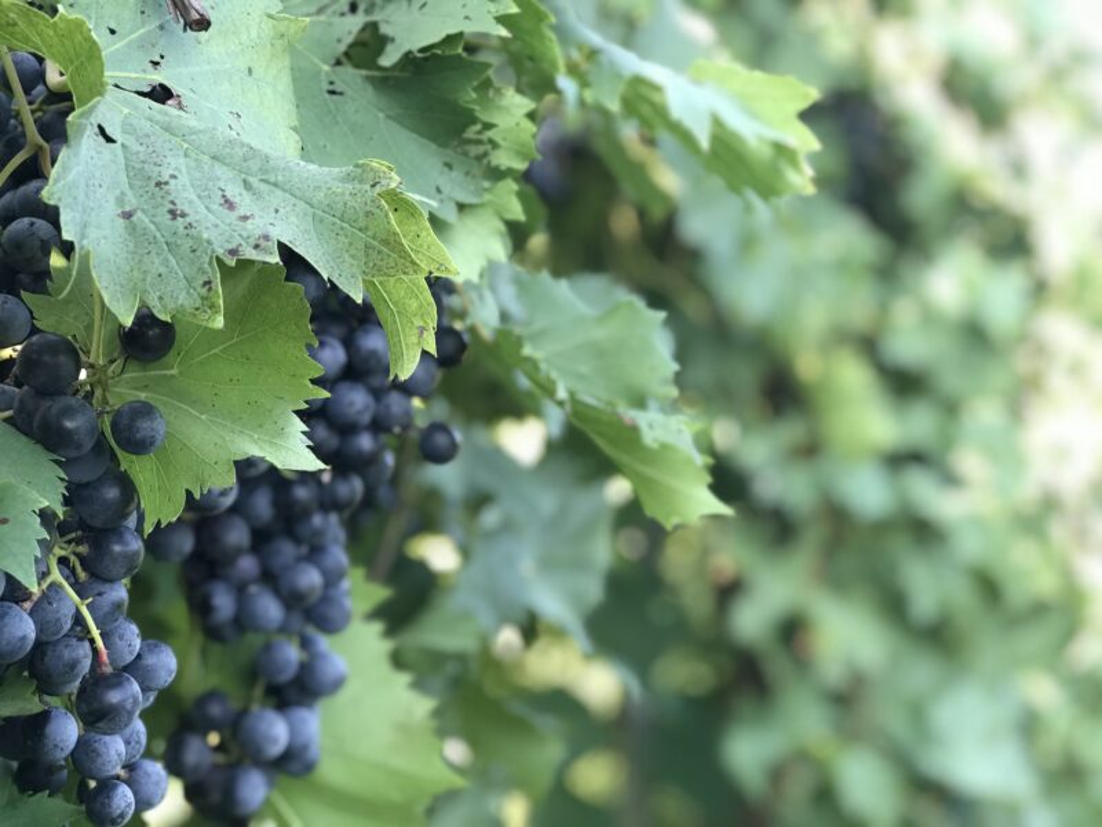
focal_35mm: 57
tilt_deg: -4.4
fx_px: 1815
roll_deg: -2.6
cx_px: 551
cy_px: 414
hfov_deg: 33.8
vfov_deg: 25.7
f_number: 2.8
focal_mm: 6.6
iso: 50
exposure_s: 1/60
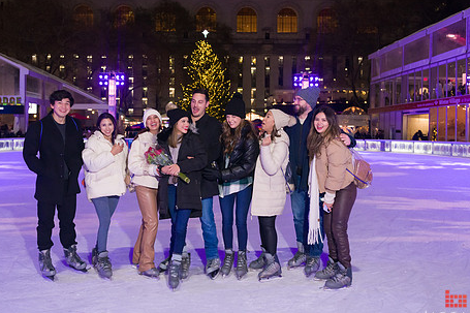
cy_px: 144
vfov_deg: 35.9
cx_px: 219
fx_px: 483
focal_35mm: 37
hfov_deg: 51.9
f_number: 4
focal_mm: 29
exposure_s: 1/200
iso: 2000
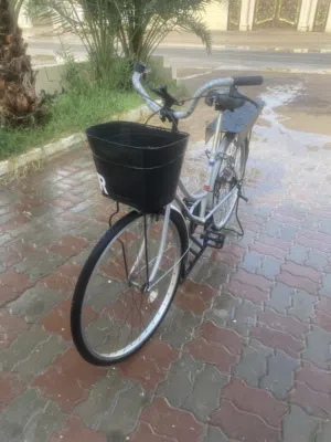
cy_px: 221
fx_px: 331
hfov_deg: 53.1
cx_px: 166
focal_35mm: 26
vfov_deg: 67.3
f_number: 1.8
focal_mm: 4.25
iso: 32
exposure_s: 1/576
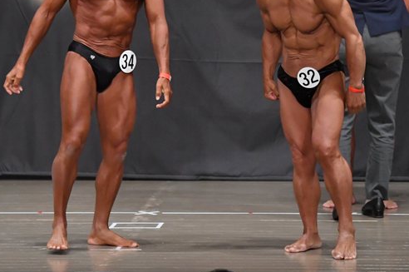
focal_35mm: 342
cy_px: 86
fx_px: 3882
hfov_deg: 6.0
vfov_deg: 4.0
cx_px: 236
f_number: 5.6
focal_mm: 145
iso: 5000
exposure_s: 1/400
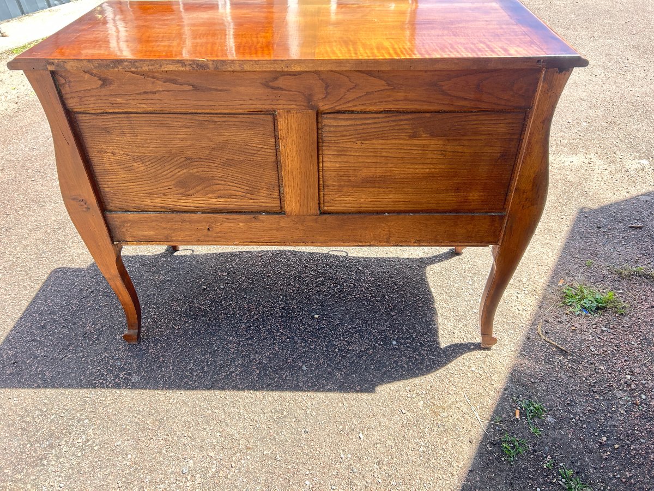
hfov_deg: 67.3
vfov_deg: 53.1
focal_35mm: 26
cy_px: 246
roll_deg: +1.8
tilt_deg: -37.4
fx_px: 491
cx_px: 327
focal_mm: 5.7
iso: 50
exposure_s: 1/255
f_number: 1.5
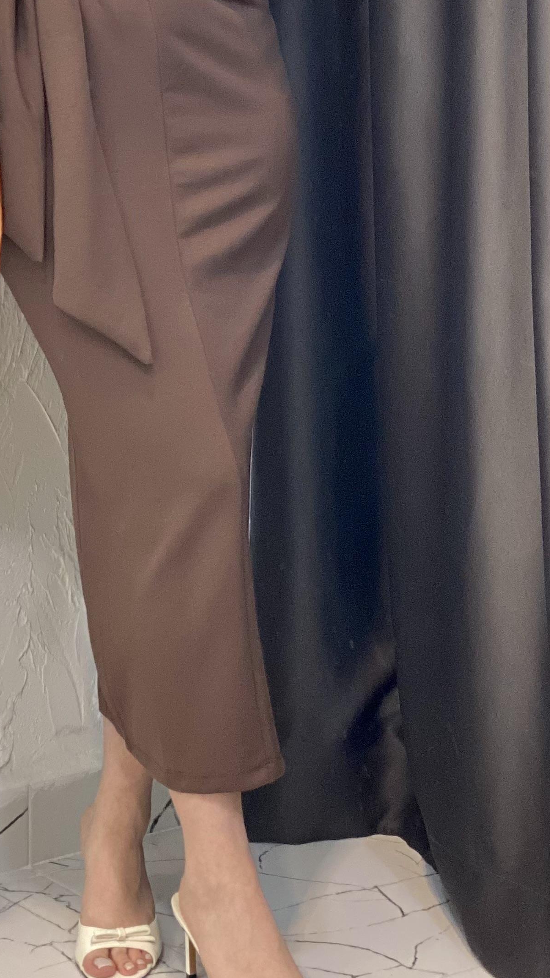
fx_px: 2774
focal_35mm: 107
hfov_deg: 11.3
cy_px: 194
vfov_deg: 19.8
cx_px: 93
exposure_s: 1/100
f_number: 2
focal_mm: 6
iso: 160
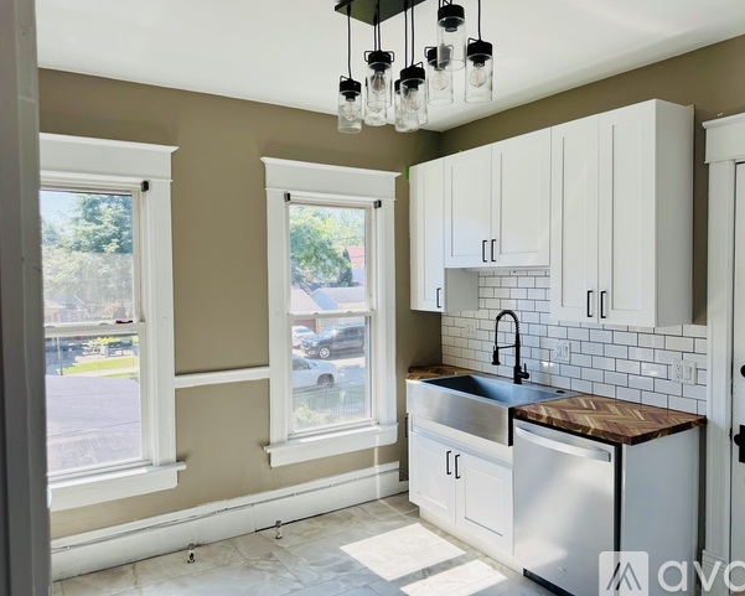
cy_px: 291
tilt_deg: -1.3
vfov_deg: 54.9
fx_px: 573
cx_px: 386
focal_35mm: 26
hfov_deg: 66.0
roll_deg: +0.3
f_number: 1.78
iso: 80
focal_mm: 6.76
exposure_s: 1/627
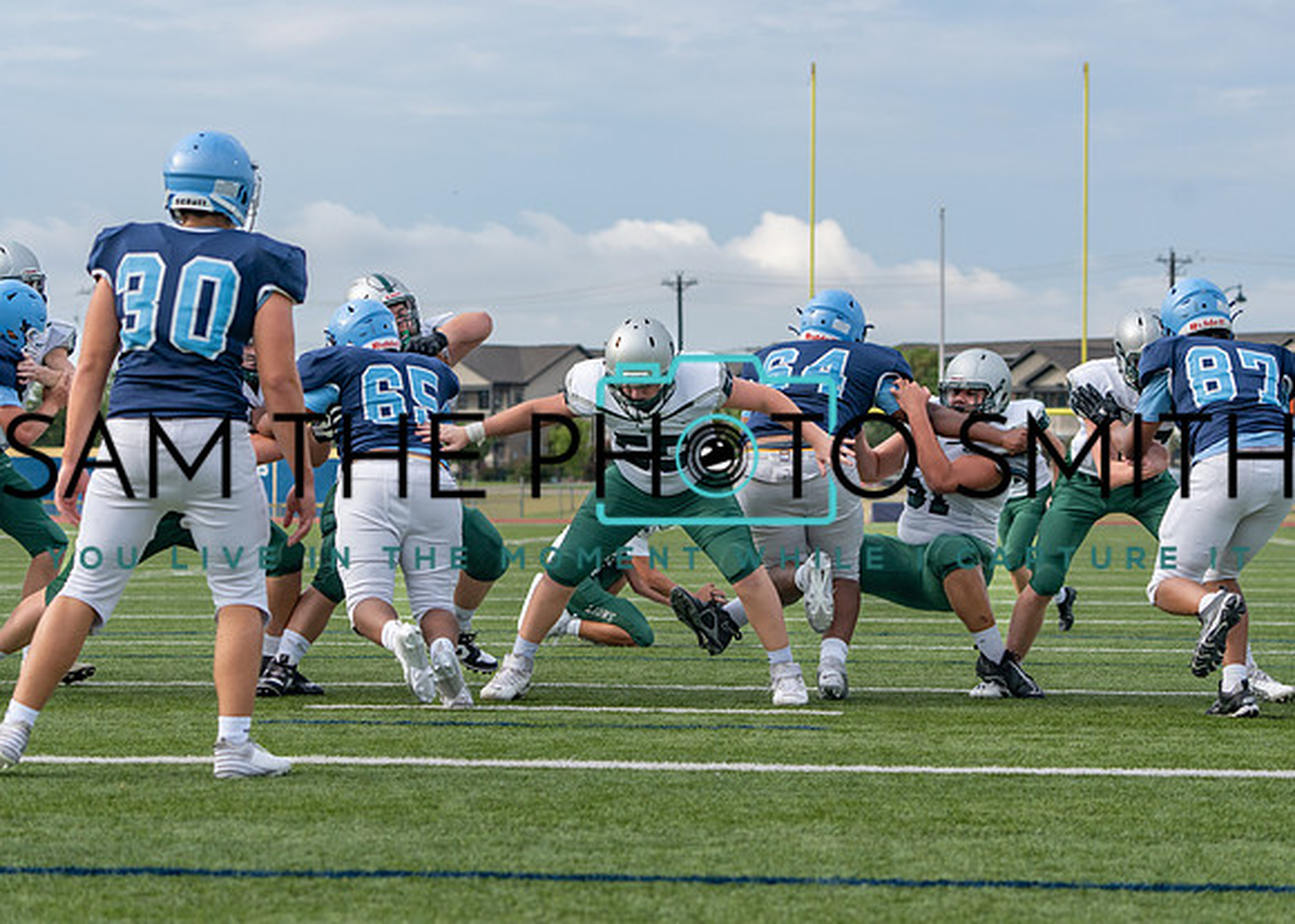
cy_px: 470
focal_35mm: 112
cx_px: 653
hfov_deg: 17.9
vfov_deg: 12.8
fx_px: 4118
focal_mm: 100
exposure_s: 1/1250
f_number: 5.6
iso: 320
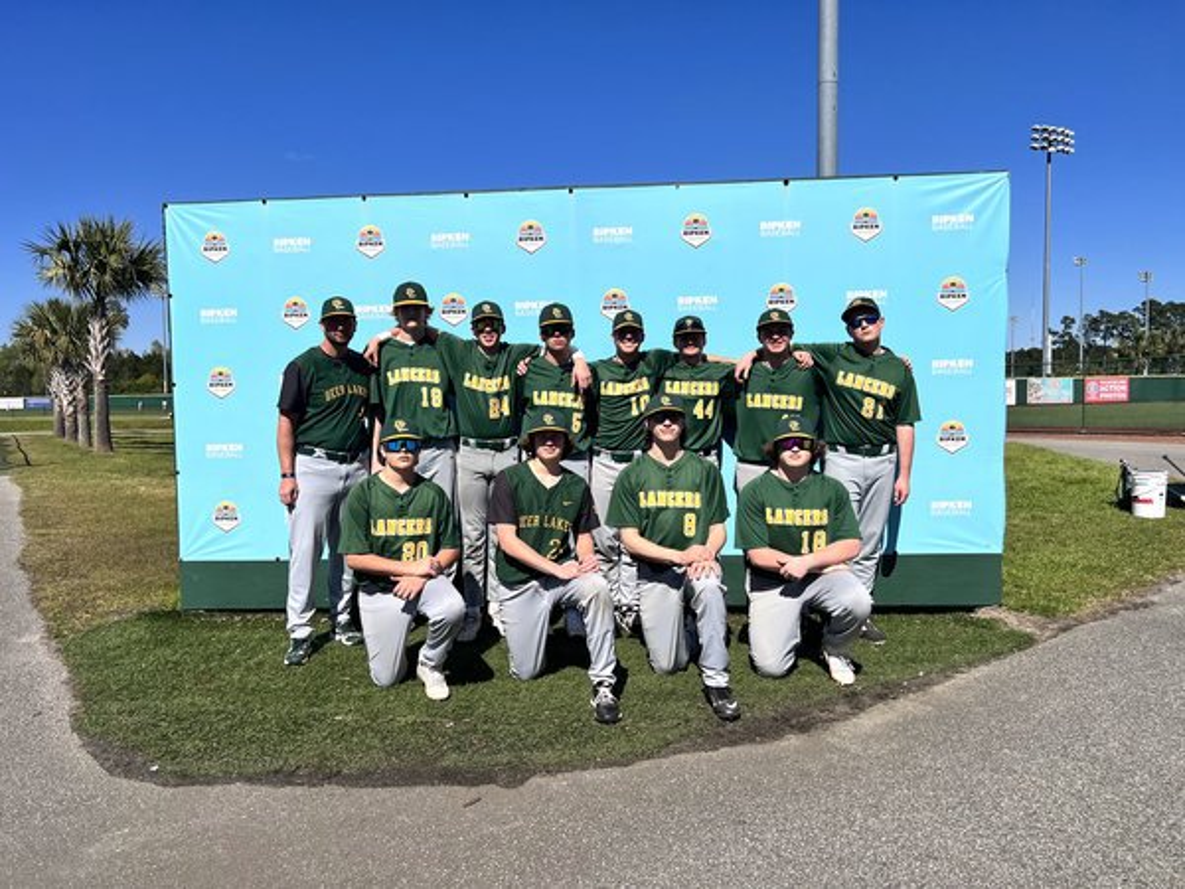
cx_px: 592
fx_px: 890
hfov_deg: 67.3
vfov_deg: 53.1
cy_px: 444
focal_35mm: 26
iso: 50
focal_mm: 5.7
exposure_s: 1/8696
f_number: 1.5
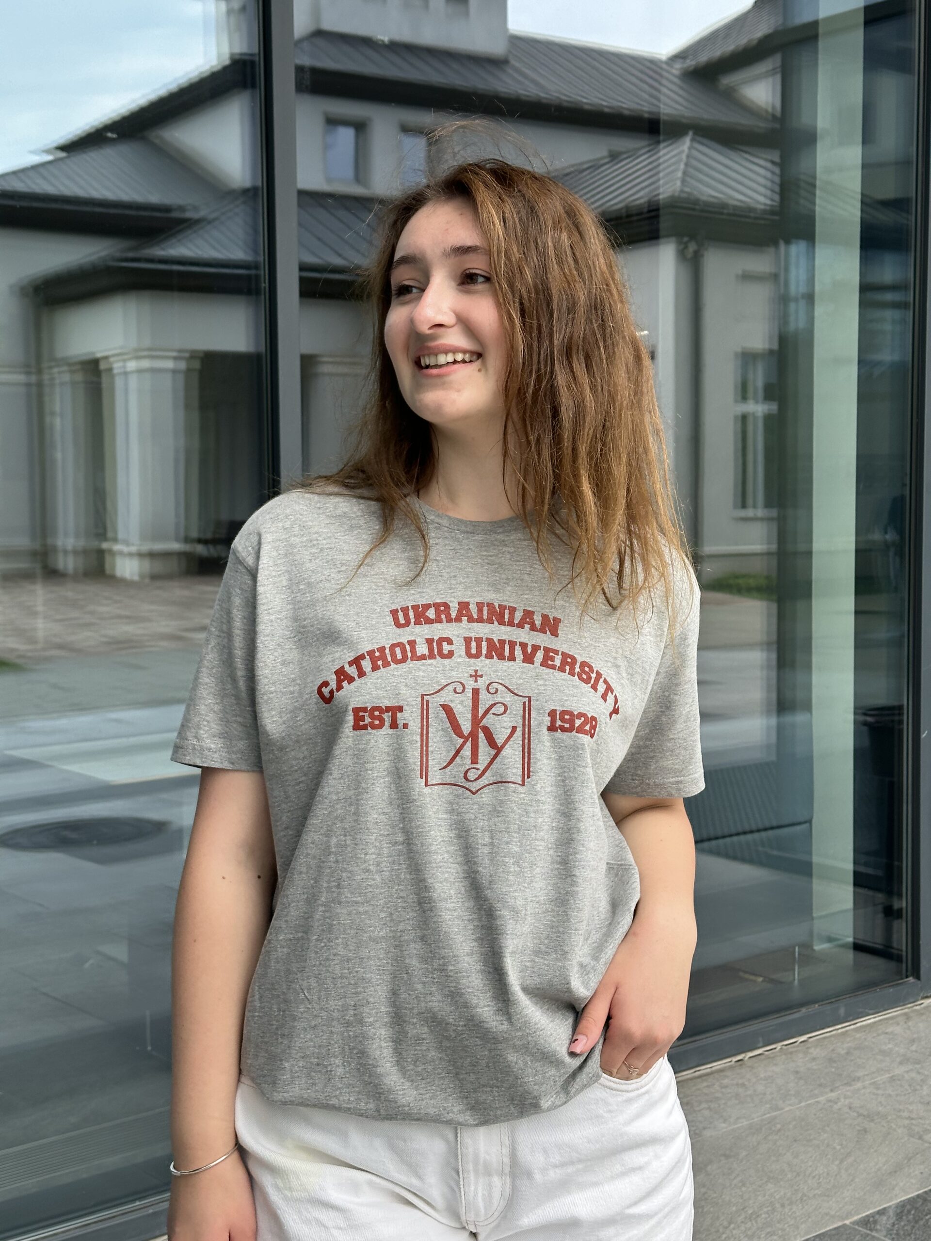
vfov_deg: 39.7
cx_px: 466
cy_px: 620
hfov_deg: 30.3
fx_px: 1721
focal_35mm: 48
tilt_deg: -3.6
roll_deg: -0.1
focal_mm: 6.86
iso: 64
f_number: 1.78
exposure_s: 1/1085
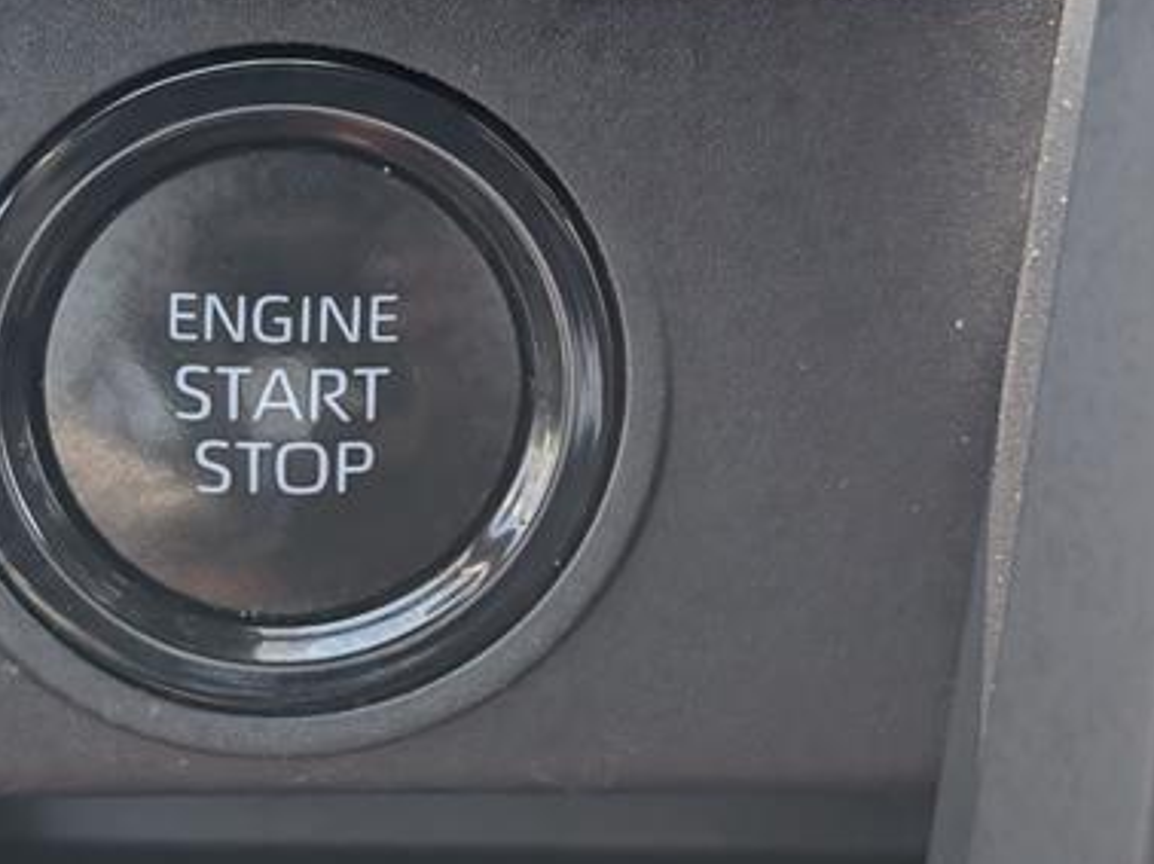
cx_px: 434
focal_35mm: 83
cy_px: 415
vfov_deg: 17.8
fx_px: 2765
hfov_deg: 23.5
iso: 237
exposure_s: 1/625
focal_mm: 6.9
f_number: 1.68
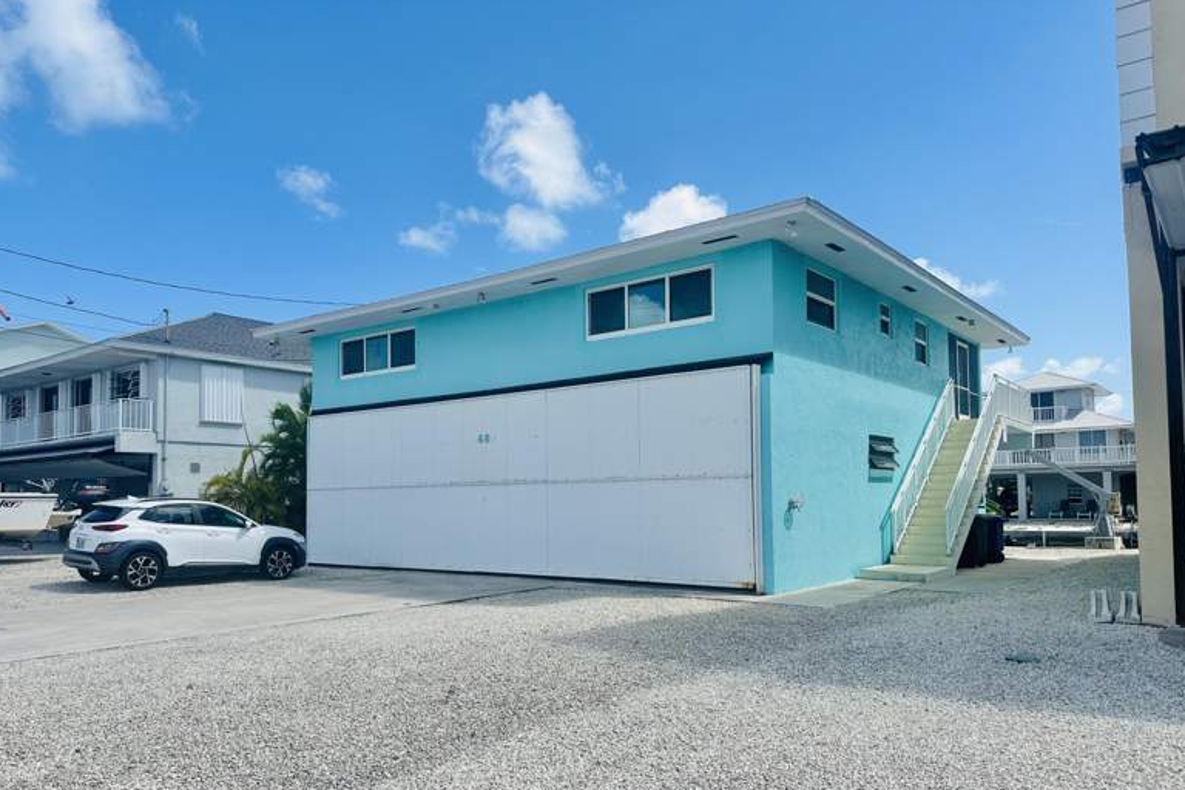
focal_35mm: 26
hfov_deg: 69.4
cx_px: 576
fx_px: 856
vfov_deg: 49.4
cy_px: 458
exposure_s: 1/5525
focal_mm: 6.86
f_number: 1.78
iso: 80
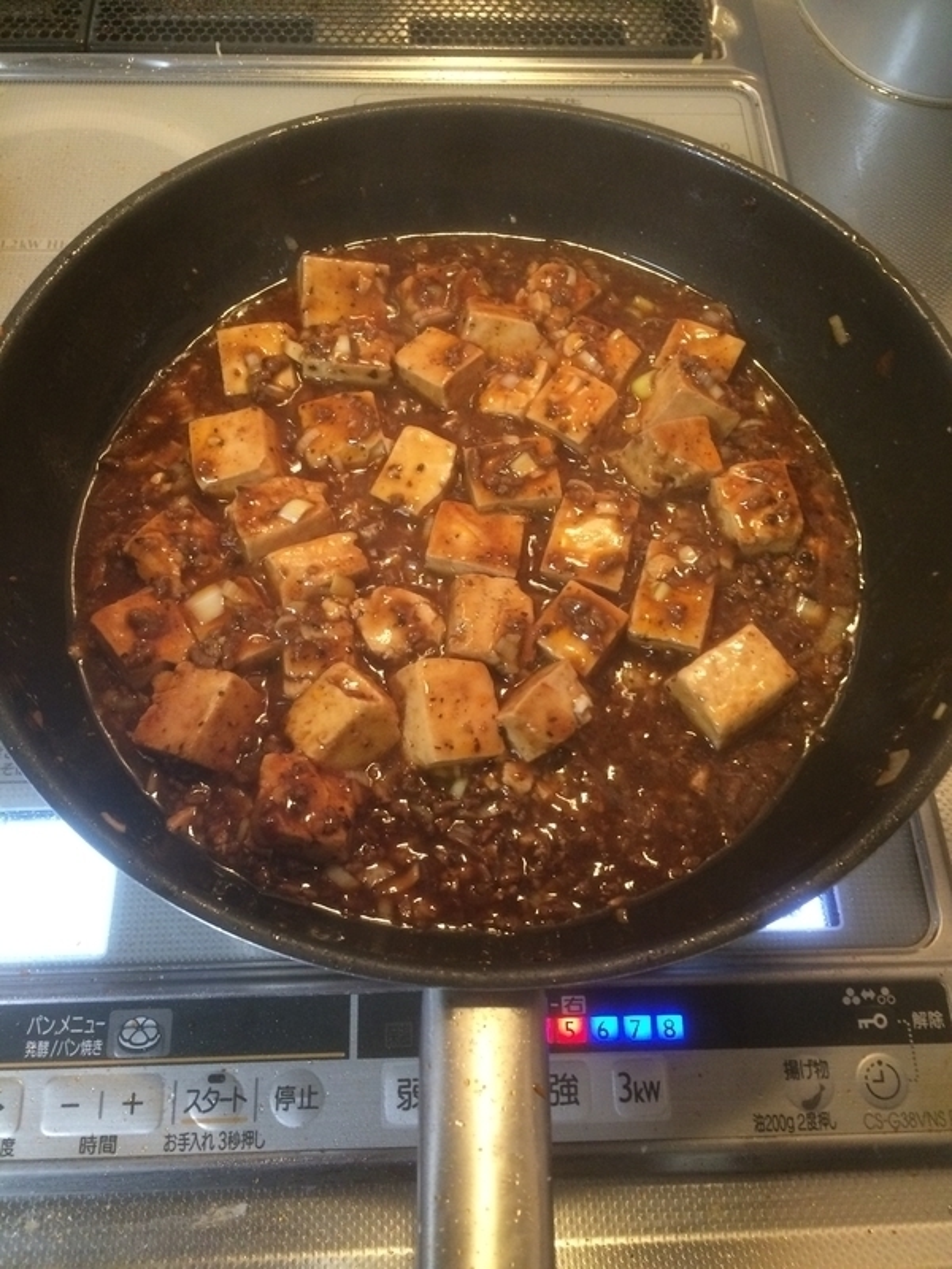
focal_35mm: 29
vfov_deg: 61.7
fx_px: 1063
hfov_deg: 48.2
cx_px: 476
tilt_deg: -63.6
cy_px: 634
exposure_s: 1/24
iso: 320
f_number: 2.2
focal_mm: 4.15
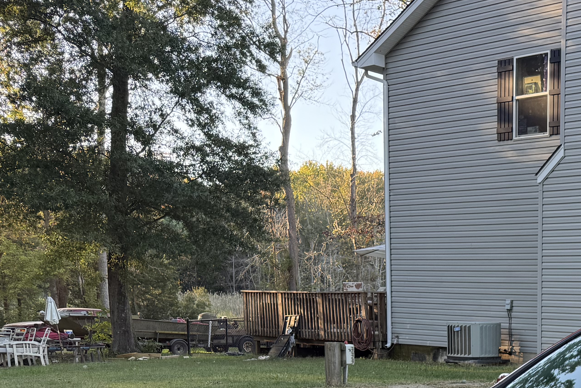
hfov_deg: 31.6
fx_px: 904
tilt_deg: -7.8
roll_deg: -1.7
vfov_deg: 22.7
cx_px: 639
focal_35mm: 56
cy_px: 433
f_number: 1.78
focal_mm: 6.76
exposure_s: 1/243
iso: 125
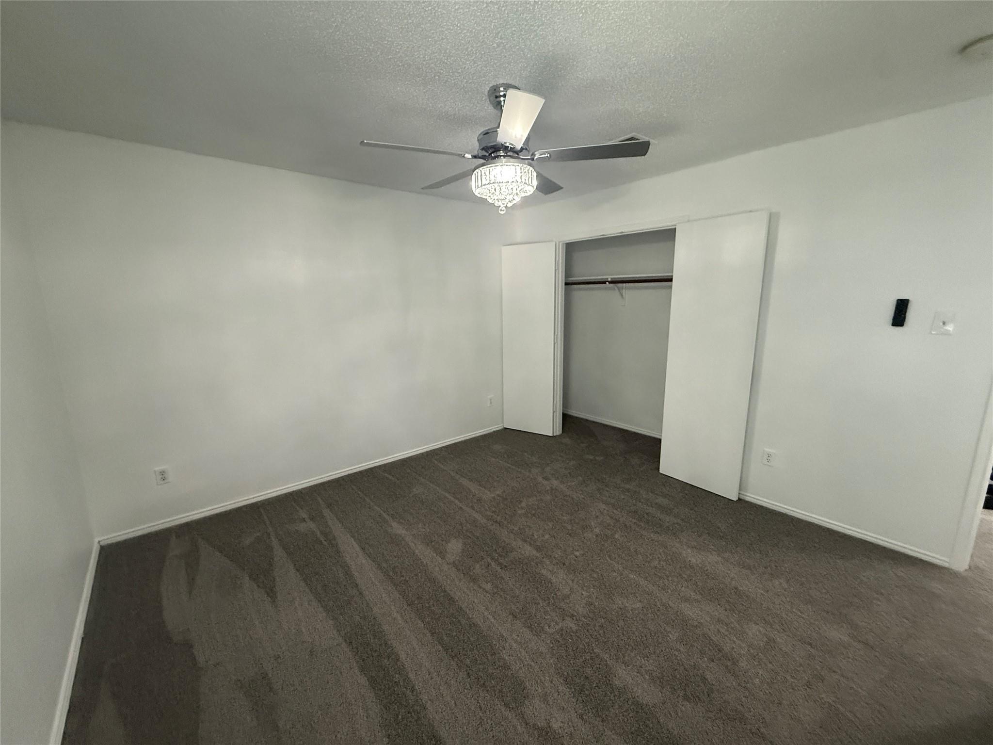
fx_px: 402
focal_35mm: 14
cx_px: 496
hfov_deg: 102.1
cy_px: 372
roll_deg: +0.4
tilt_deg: -10.5
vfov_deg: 85.7
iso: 640
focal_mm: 2.22
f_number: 2.2
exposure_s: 1/60
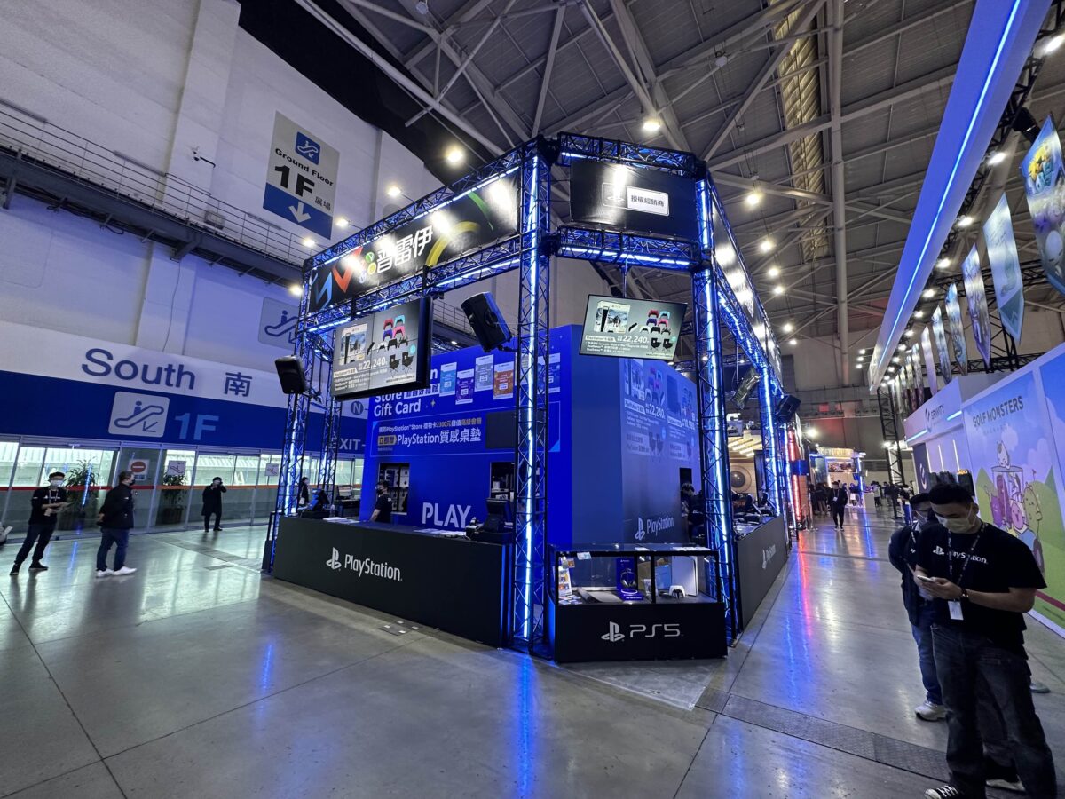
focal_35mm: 14
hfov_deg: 102.1
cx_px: 532
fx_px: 431
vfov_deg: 85.7
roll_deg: -1.2
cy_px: 400
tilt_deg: +10.3
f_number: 2.2
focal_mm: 2.22
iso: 160
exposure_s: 1/60
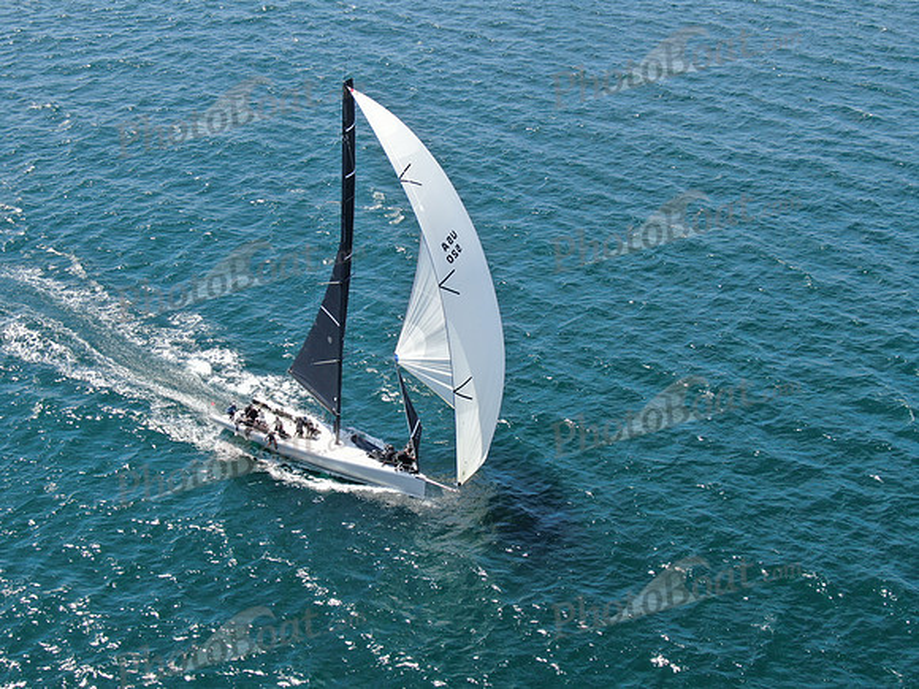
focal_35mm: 48
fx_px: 1274
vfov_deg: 30.3
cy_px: 344
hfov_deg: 39.7
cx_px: 460
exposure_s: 1/400
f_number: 3.8
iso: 100
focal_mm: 8.6
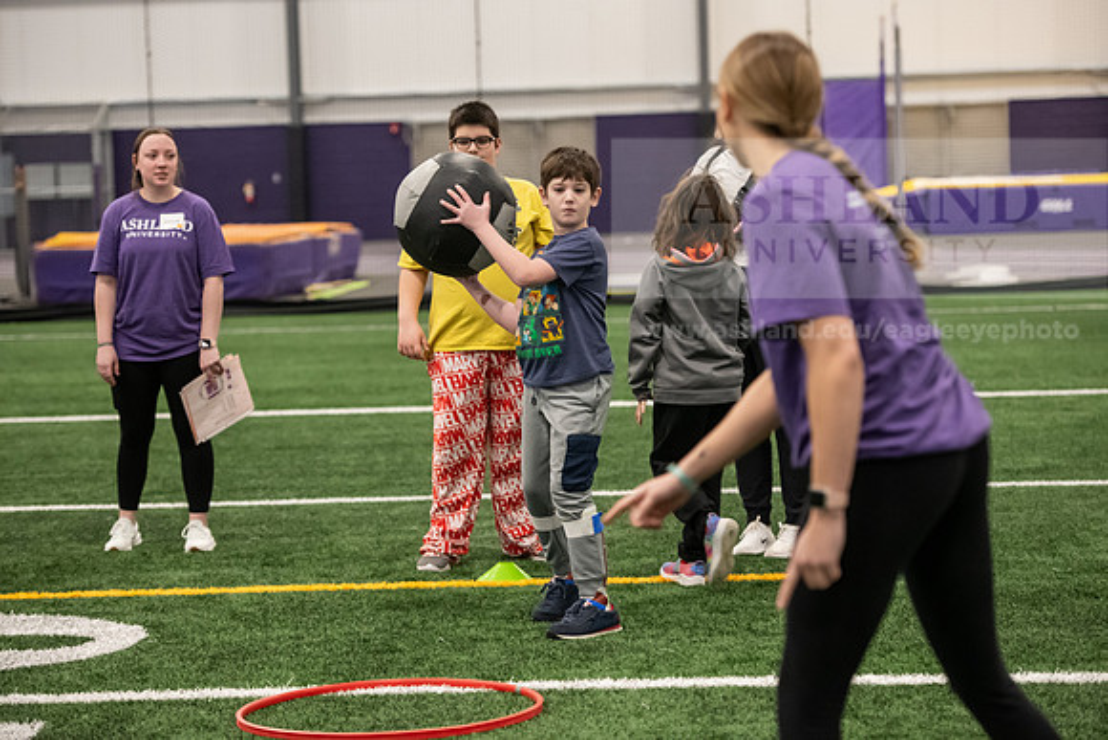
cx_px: 554
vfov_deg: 13.7
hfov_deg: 20.4
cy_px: 370
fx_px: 3078
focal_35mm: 100
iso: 4000
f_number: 3.5
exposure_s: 1/200
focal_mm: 100
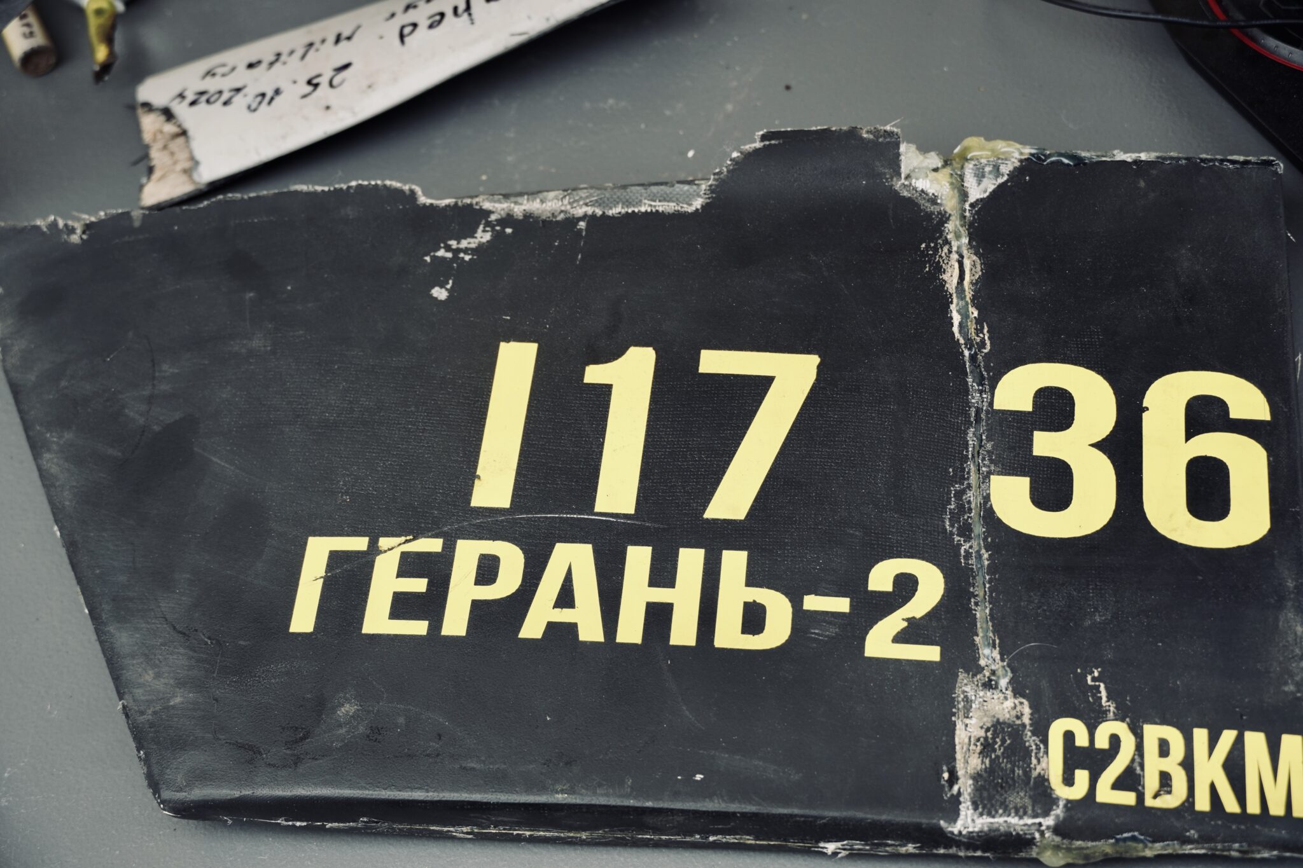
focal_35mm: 52
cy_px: 434
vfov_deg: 25.7
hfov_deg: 37.9
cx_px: 652
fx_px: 1900
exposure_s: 1/100
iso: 100
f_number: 4.5
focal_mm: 35
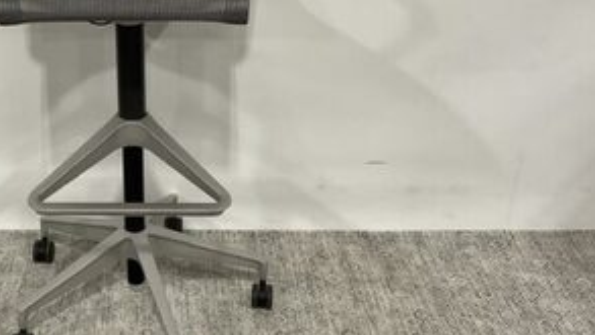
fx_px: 852
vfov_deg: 22.1
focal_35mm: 54
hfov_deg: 37.4
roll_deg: -0.4
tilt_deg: -23.7
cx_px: 140
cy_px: 88
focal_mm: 3
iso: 100
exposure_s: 1/60
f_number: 1.8
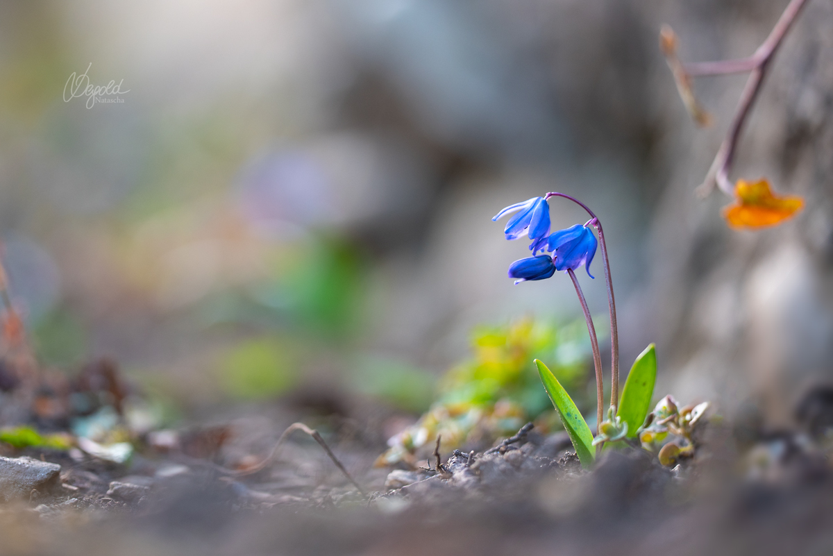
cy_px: 278
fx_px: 3472
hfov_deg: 13.7
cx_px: 416
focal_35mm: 150
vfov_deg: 9.2
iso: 400
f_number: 3.3
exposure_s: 1/160
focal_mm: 150
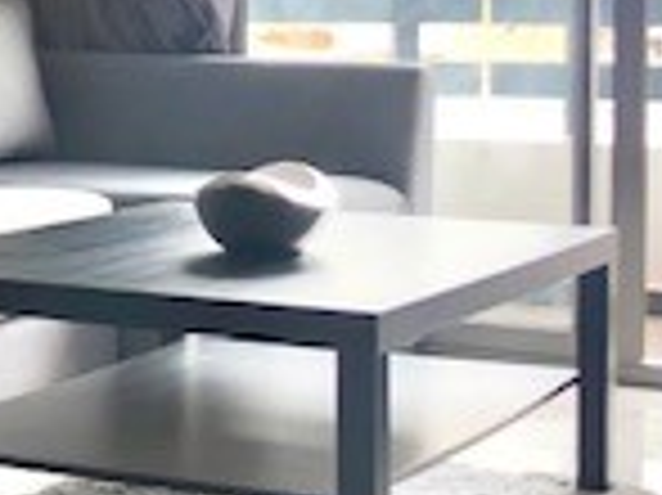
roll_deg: -1.0
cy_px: -27
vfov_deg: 12.0
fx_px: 2331
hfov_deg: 15.2
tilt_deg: -0.8
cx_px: -266
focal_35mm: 122
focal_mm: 4
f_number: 1.8
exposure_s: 1/120
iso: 50
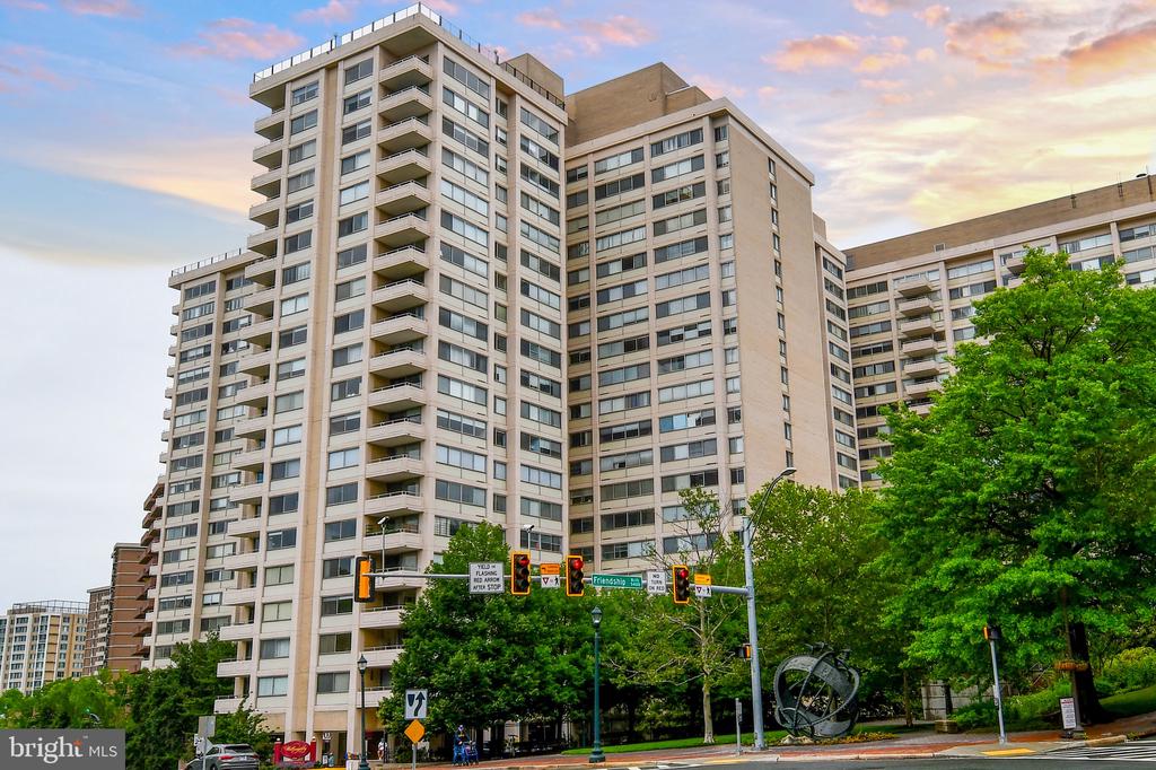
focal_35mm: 19
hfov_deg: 86.9
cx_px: 578
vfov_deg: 64.5
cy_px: 385
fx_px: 610
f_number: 9
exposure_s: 1/320
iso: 100
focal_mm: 13
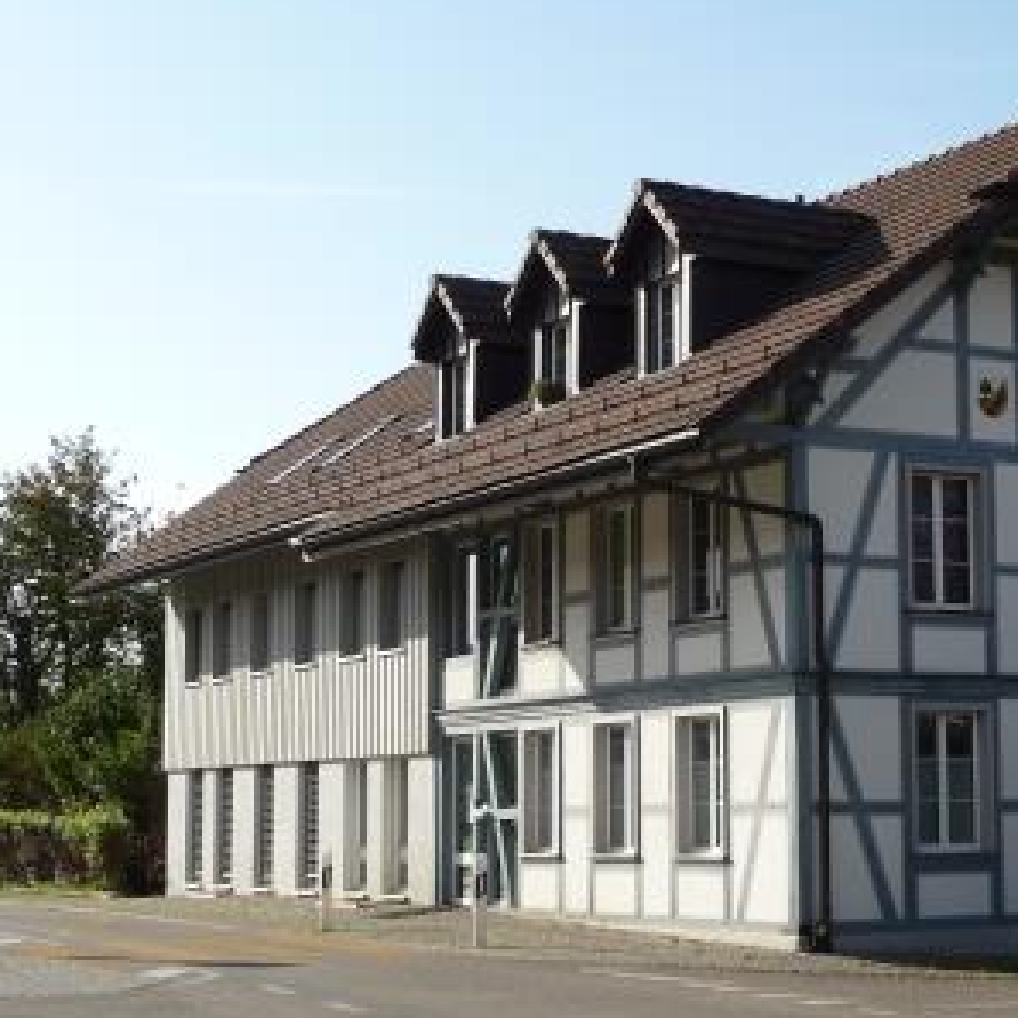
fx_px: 2262
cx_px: 761
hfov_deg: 25.1
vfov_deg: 25.4
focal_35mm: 68
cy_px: 480
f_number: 3.9
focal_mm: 6.7
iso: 100
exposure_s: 1/640
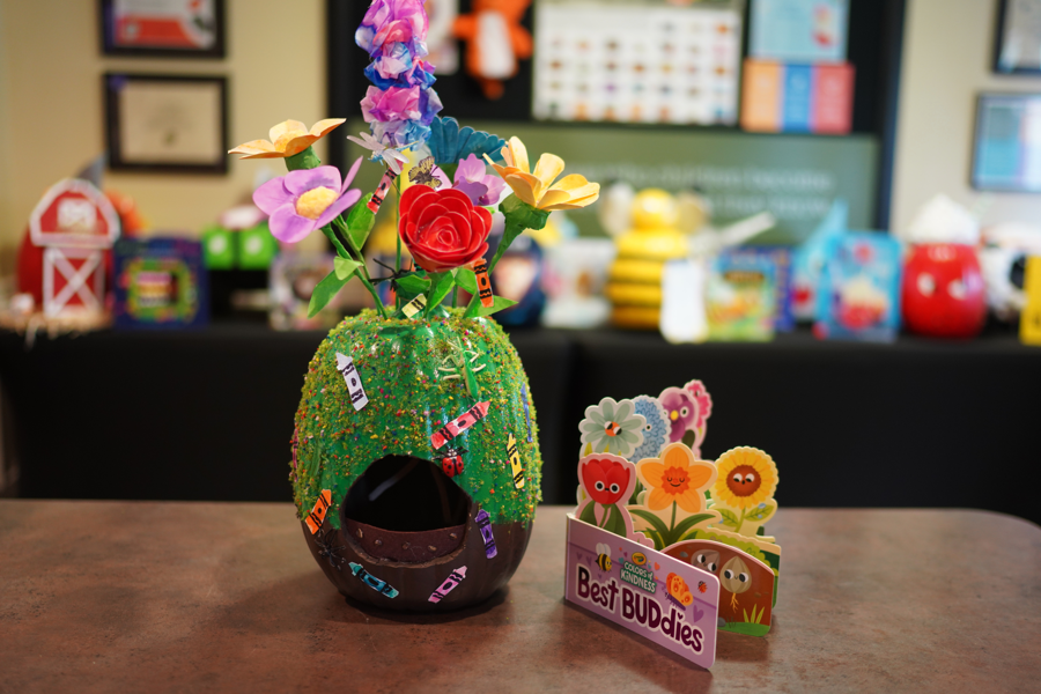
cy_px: 347
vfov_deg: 37.9
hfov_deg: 54.4
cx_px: 520
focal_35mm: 35
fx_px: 1012
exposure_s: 1/60
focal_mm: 35
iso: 640
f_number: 1.4
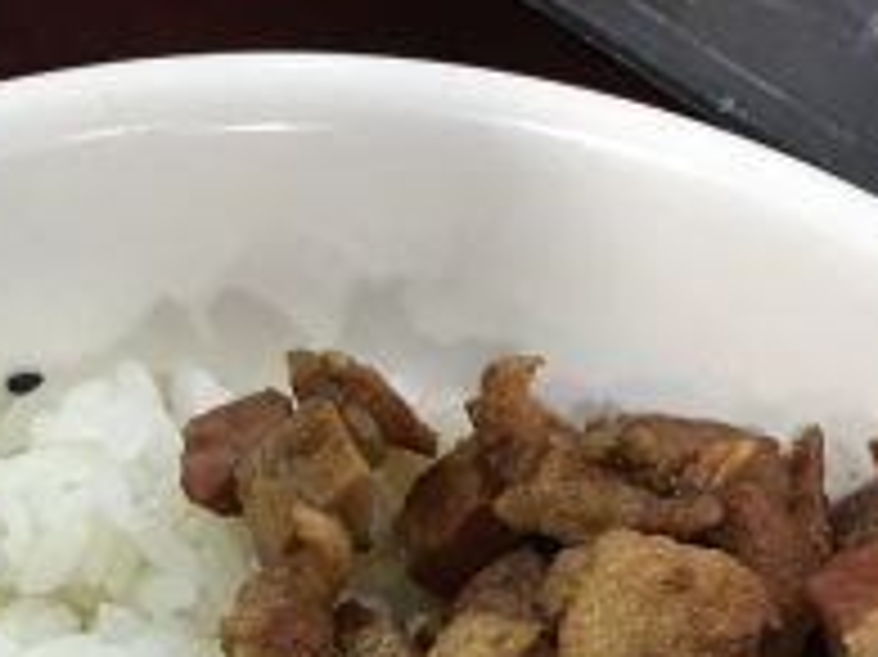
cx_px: 326
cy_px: 1062
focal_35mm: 104
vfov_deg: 13.2
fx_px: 2636
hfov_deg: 18.9
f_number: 2.2
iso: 40
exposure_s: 1/33
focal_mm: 4.15
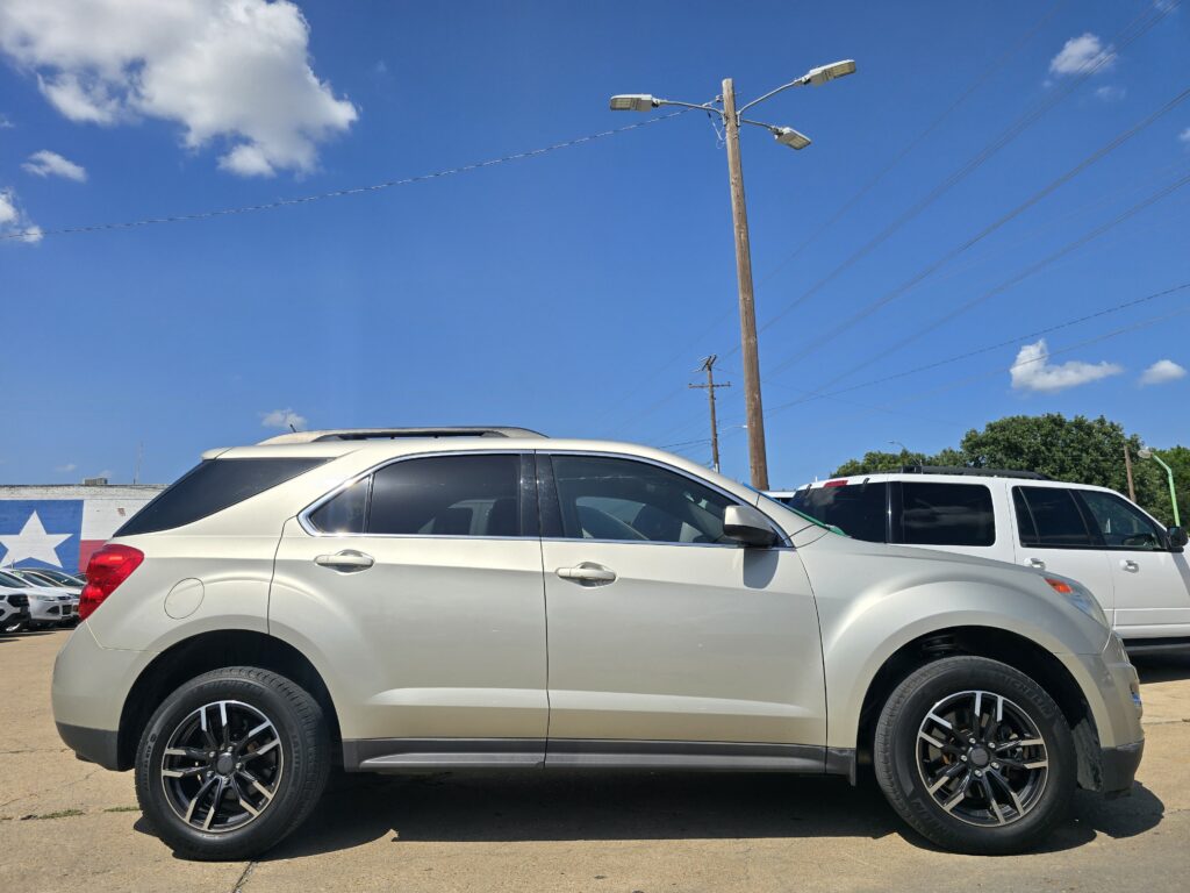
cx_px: 595
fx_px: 791
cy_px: 446
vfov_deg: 58.9
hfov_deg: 73.9
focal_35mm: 23
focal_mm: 6.3
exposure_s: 1/1509
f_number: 1.7
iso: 12
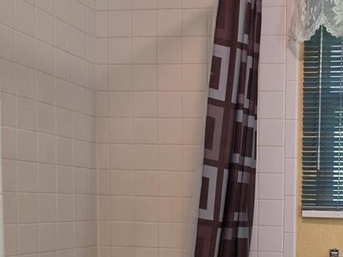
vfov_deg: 24.9
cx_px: 325
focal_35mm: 56
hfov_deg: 32.2
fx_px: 554
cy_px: 256
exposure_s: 1/120
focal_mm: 6.5
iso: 125
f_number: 1.4
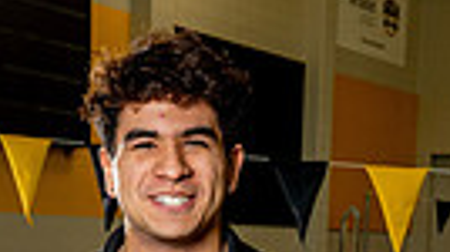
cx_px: 168
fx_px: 1716
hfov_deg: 14.9
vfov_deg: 7.7
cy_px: 662
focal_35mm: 144
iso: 500
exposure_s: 1/200
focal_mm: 41
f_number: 7.1
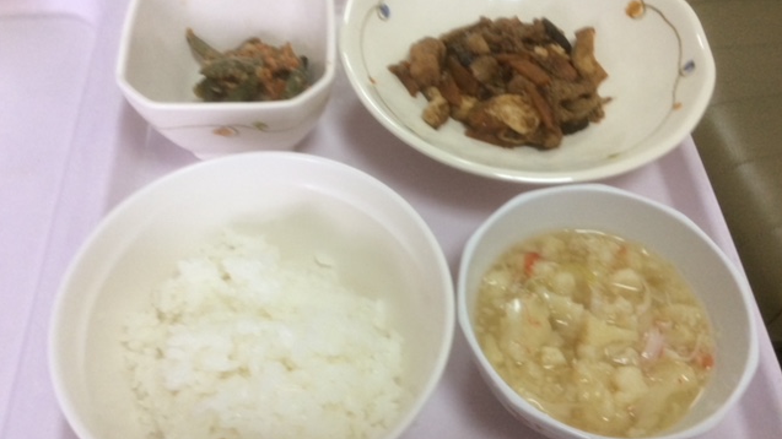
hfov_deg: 56.6
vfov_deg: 33.7
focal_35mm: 35
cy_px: 233
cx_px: 390
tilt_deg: -54.5
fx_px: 726
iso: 64
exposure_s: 1/24
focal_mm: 3.3
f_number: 2.4
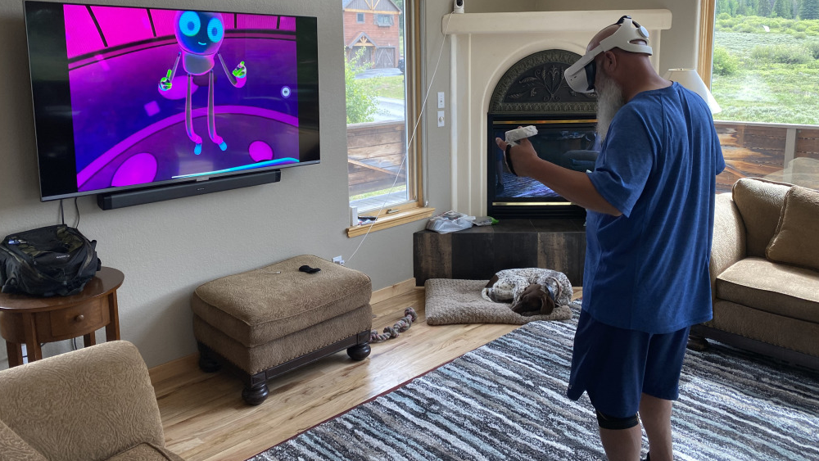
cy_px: 162
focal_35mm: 29
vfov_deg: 39.8
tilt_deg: -9.2
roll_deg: +0.8
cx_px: 411
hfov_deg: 66.1
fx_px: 630
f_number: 1.8
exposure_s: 1/122
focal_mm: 4.25
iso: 100
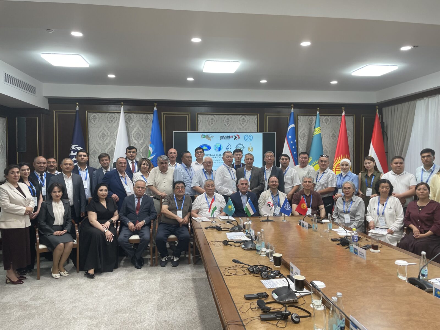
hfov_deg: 67.3
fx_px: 330
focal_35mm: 26
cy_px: 165
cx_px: 220
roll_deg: -0.2
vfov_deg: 53.1
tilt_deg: -2.0
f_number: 1.6
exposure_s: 1/100
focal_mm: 4.2
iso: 80
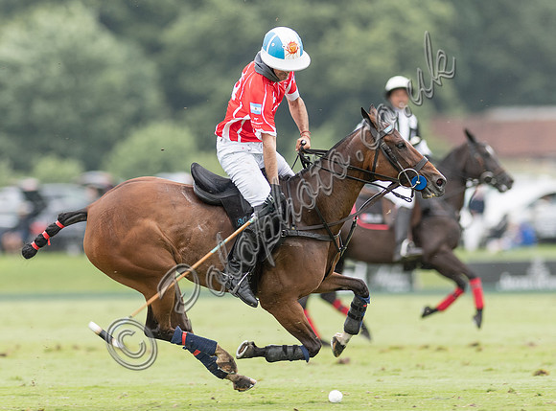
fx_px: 10056
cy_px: 201
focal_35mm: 629
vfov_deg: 2.3
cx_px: 285
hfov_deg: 3.2
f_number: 2.8
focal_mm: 300
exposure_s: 1/1250
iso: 320
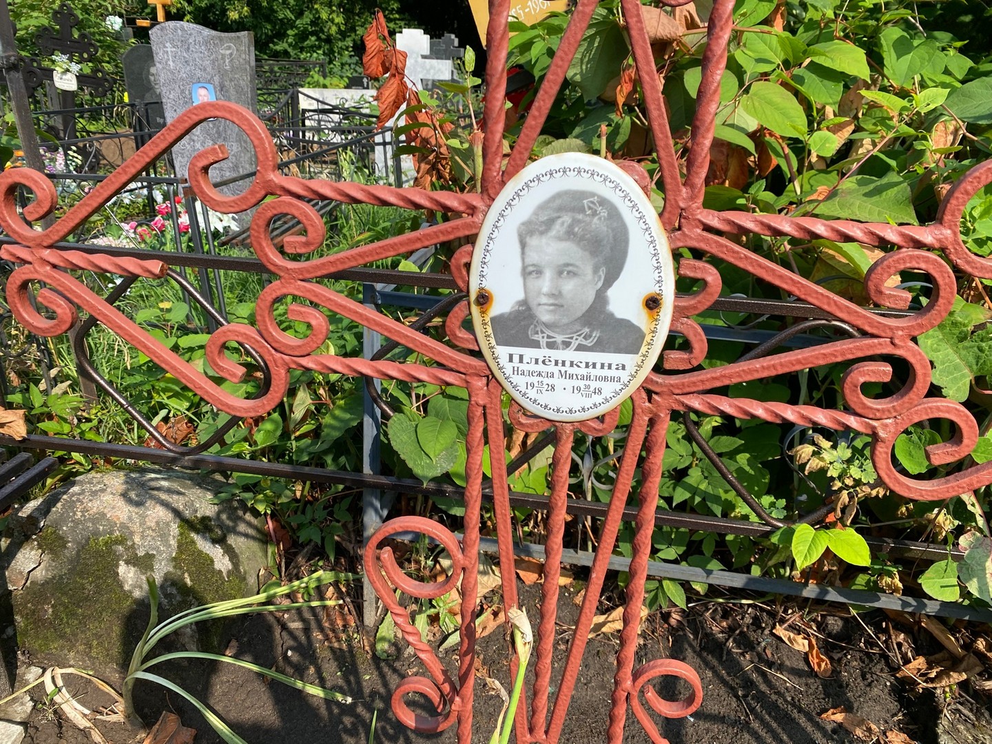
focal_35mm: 26
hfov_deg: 67.3
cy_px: 372
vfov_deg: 53.1
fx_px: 745
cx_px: 496
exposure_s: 1/1362
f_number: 1.8
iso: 32
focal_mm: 4.25
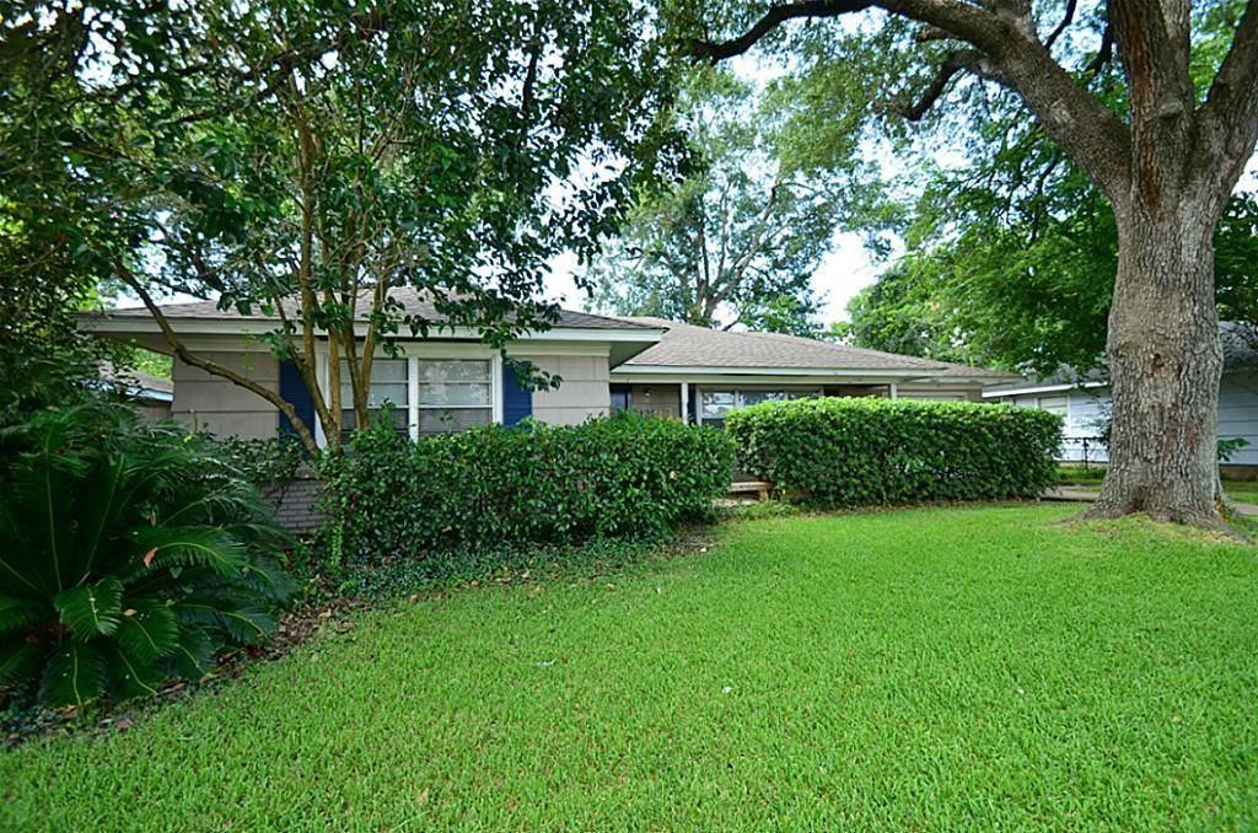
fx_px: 523
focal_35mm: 15
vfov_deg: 77.1
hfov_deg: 100.5
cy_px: 416
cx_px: 629
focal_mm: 10
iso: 400
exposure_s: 1/100
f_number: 5.6
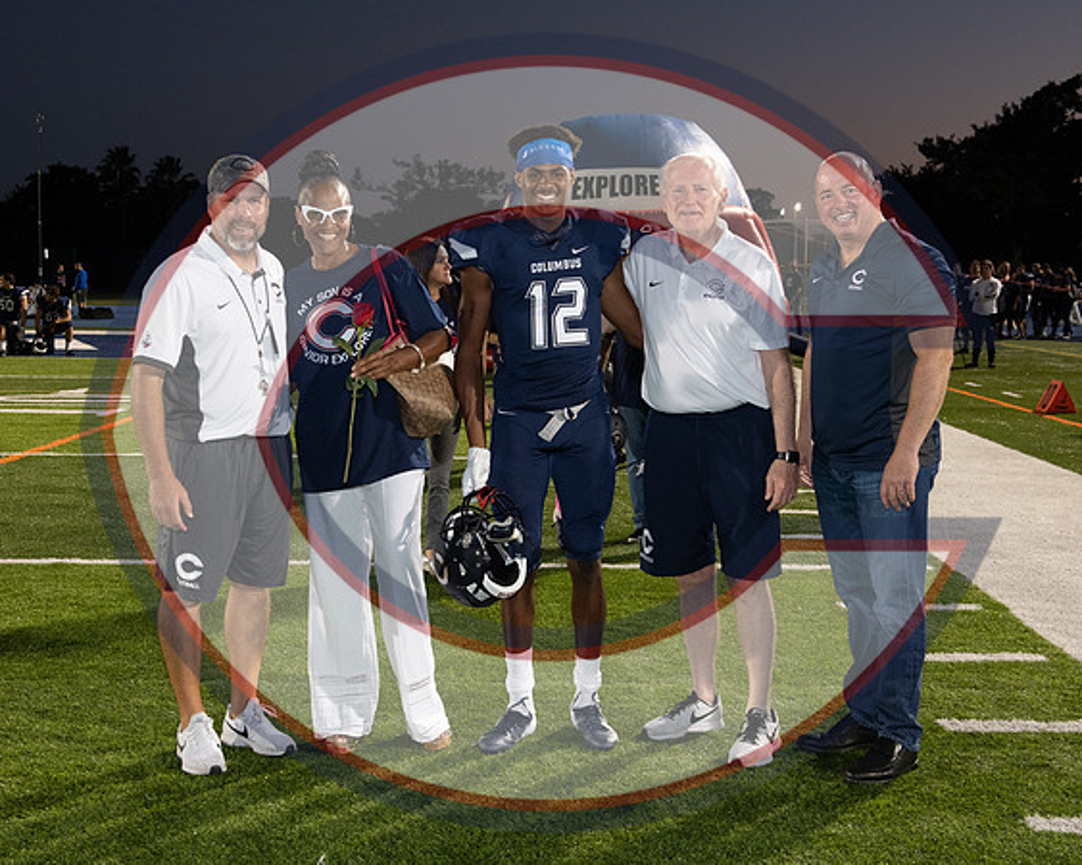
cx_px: 541
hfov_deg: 37.7
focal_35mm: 50
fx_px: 1586
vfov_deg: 30.5
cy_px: 432
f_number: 7.1
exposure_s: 1/60
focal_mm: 44
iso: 1250
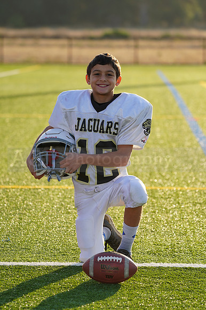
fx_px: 1744
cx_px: 103
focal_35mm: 203
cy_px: 155
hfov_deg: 6.8
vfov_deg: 10.1
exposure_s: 1/250
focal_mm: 203
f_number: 5.6
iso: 100
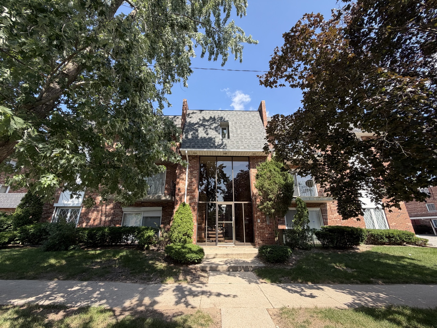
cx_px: 218
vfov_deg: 85.7
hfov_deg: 102.1
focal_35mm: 14
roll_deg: +0.2
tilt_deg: +21.5
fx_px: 177
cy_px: 164
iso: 50
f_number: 2.2
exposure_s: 1/502
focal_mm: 2.22
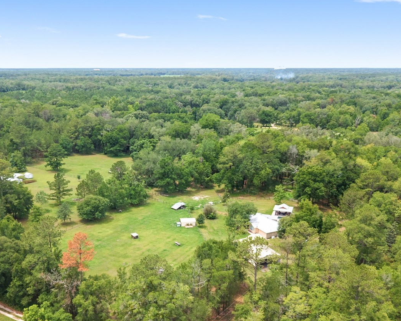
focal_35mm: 36
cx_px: 178
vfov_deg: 41.0
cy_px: 195
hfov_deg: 50.2
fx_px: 427
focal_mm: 8.67
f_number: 1.8
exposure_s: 1/5000
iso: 260
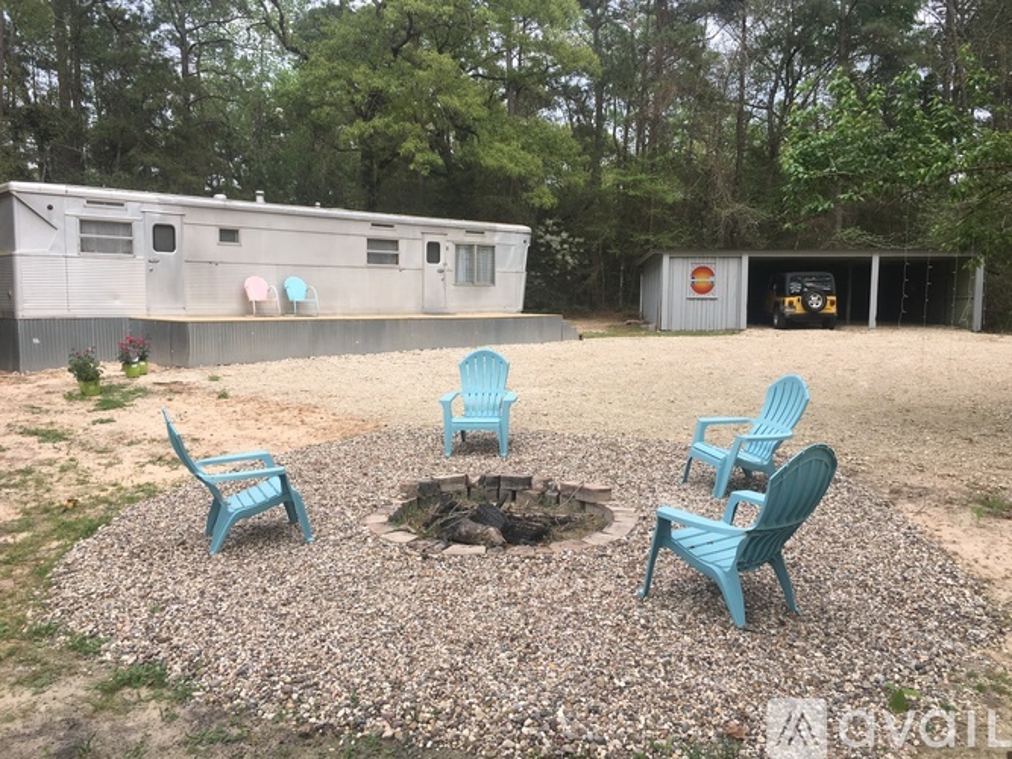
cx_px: 506
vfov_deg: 48.2
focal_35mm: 29
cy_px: 380
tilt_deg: -4.2
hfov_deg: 61.7
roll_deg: -0.7
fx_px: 848
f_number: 2.2
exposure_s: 1/353
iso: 25
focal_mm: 4.15
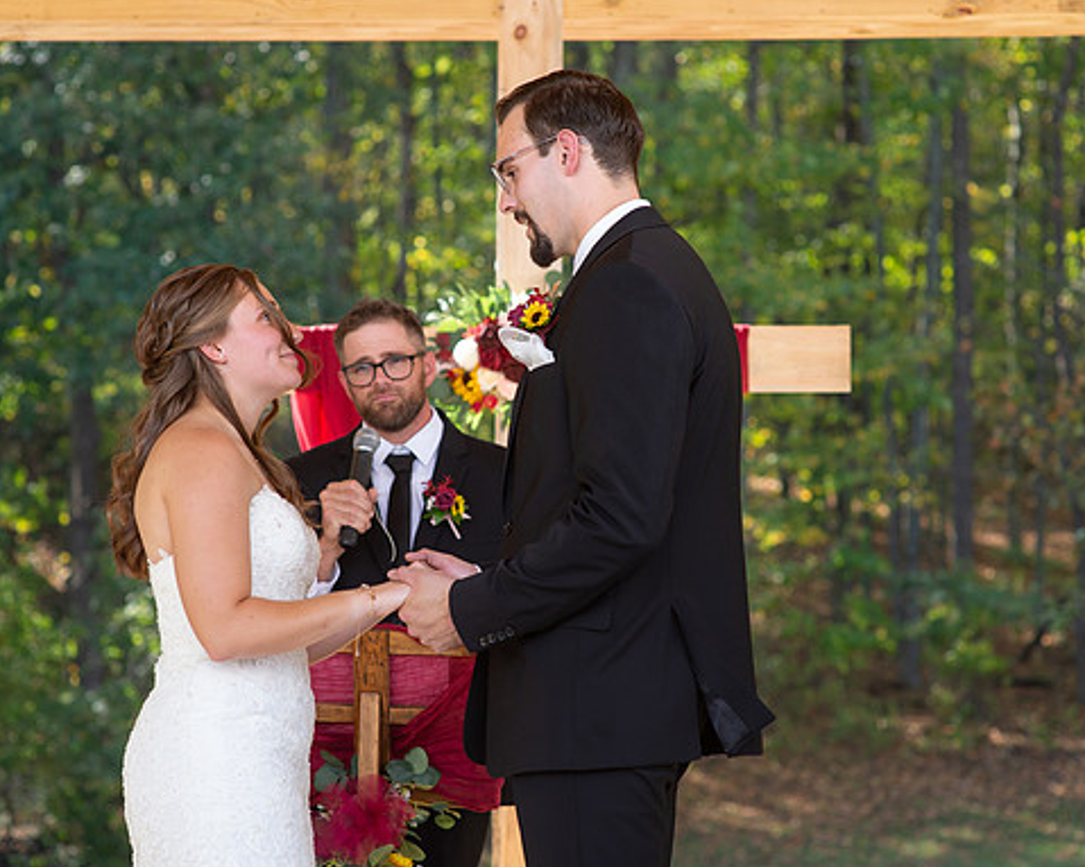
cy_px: 444
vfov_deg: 13.8
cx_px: 494
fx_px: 3596
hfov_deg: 17.2
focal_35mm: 112
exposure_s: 1/320
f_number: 4.5
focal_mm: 85
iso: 400
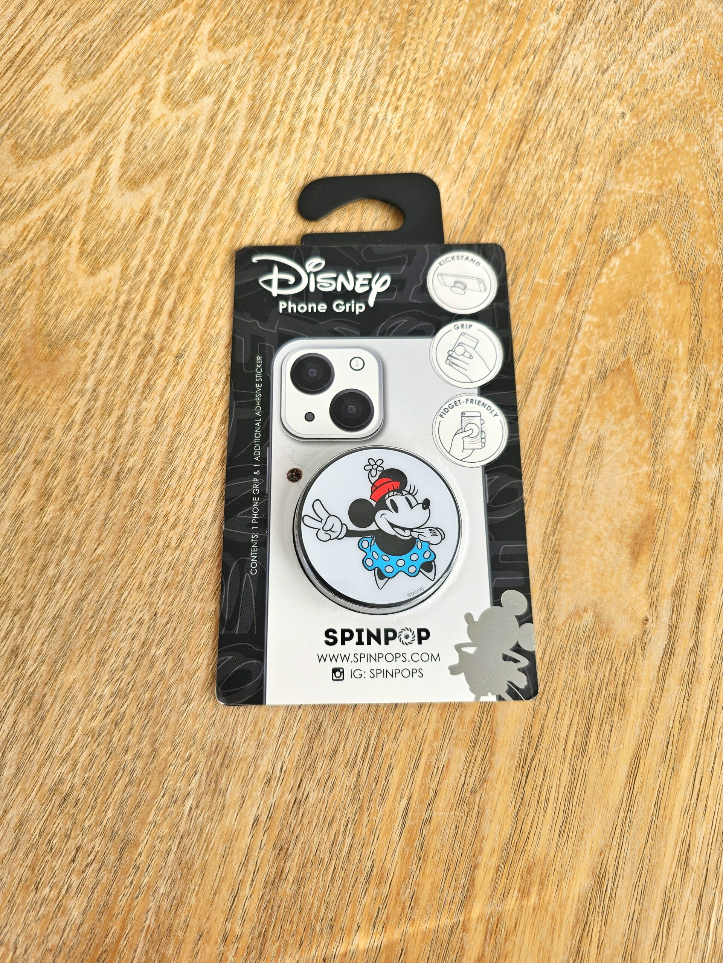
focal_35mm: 23
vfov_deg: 73.9
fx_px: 641
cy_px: 482
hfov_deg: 58.9
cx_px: 362
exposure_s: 1/120
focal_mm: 6.3
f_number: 1.7
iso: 16
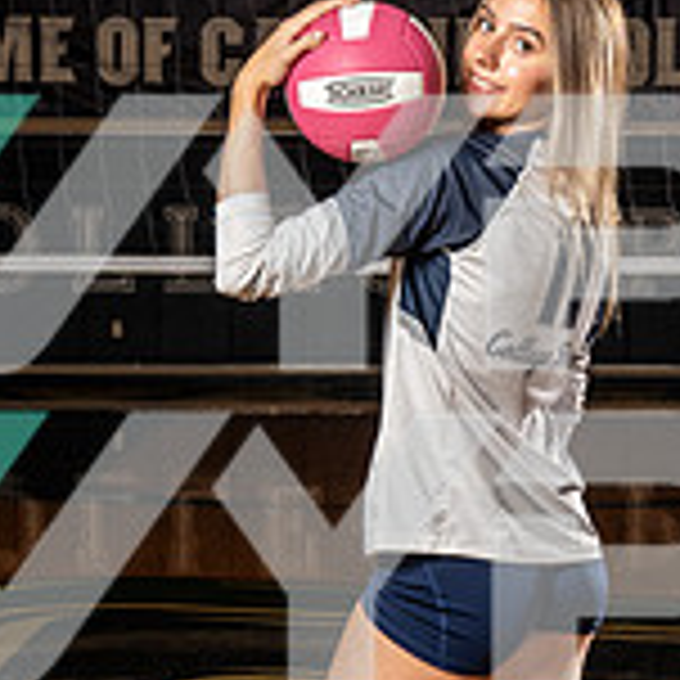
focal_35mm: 129
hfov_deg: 13.5
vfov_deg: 13.5
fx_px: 2867
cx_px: 441
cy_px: 554
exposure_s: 1/250
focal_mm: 51
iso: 640
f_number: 11
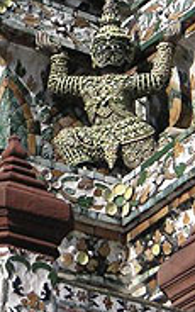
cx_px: 97
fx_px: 1539
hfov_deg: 7.2
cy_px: 126
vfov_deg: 11.6
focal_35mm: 181
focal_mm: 10.9
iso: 50
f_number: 6.7
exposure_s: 1/180
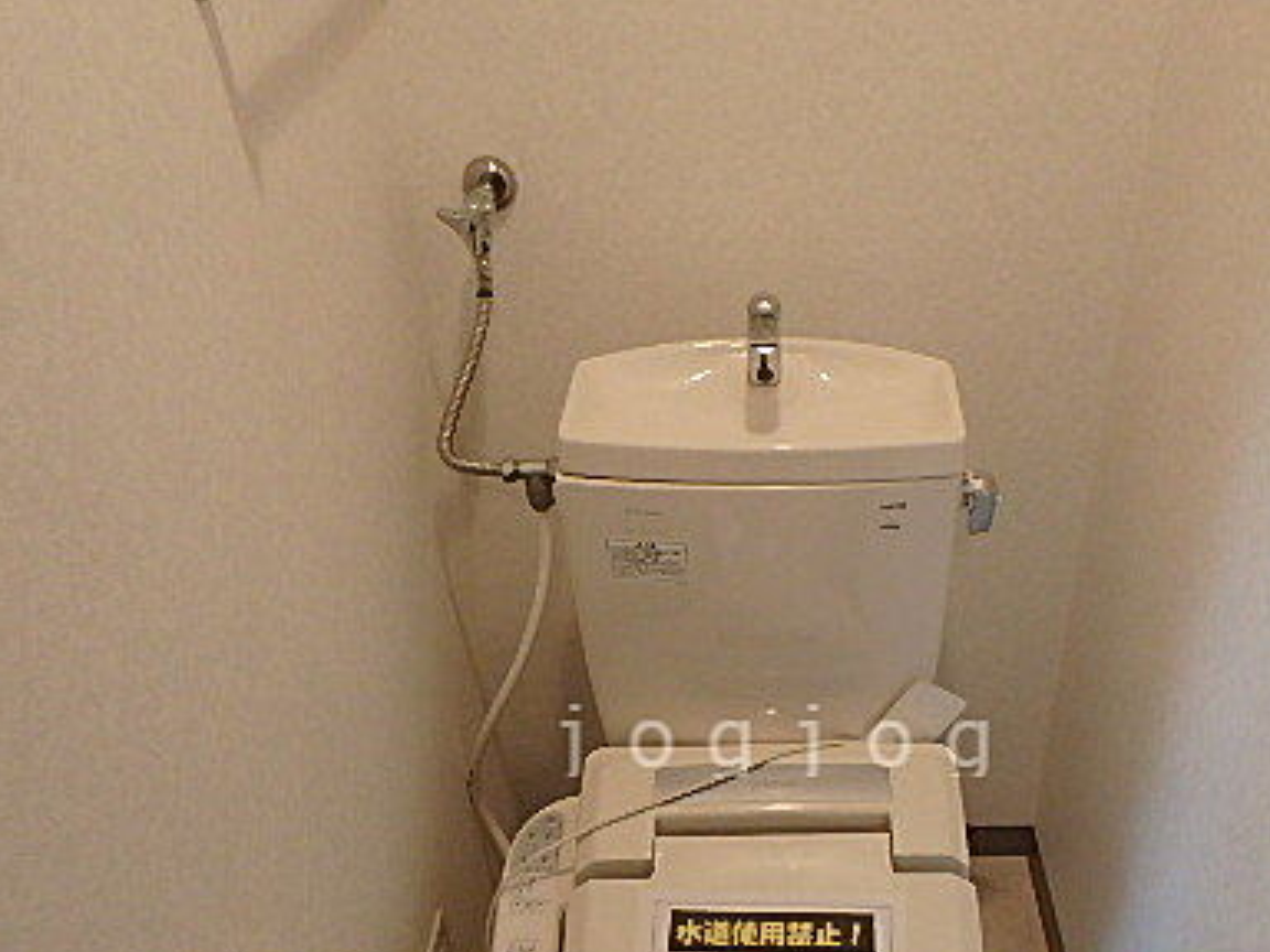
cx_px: 781
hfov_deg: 52.2
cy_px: 737
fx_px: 1284
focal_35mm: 35
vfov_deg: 39.4
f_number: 3.5
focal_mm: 3.7
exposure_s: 1/30
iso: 250
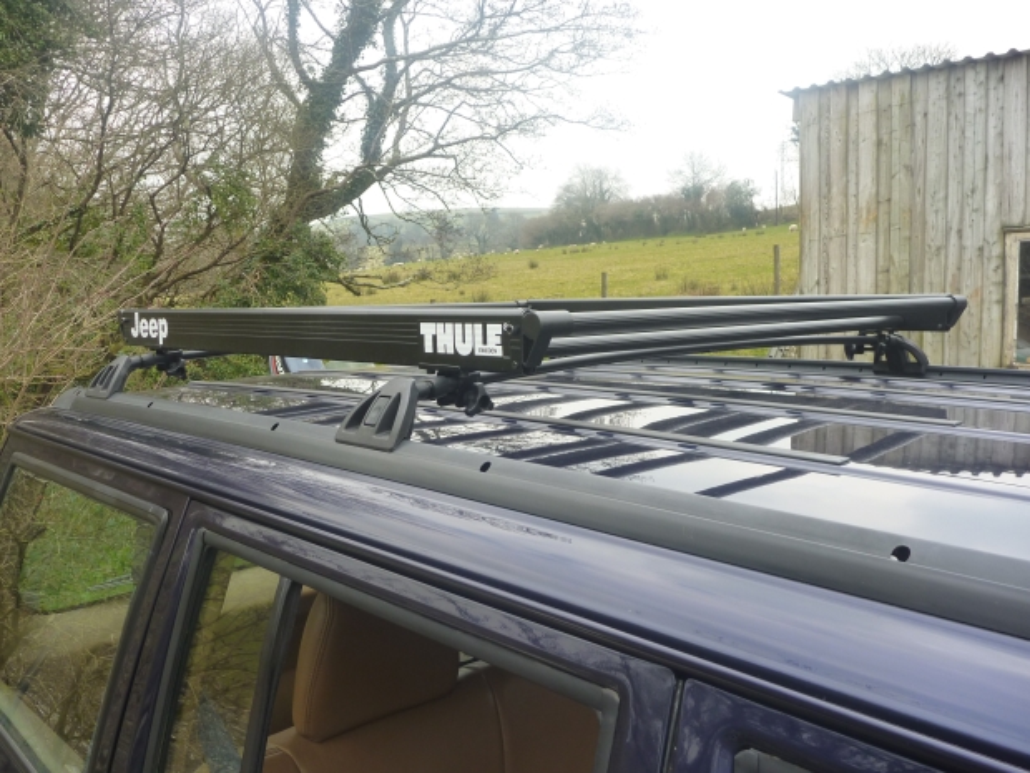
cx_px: 515
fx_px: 922
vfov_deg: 45.4
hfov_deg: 58.4
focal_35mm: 31
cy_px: 386
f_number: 3.5
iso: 125
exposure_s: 1/125
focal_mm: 5.5
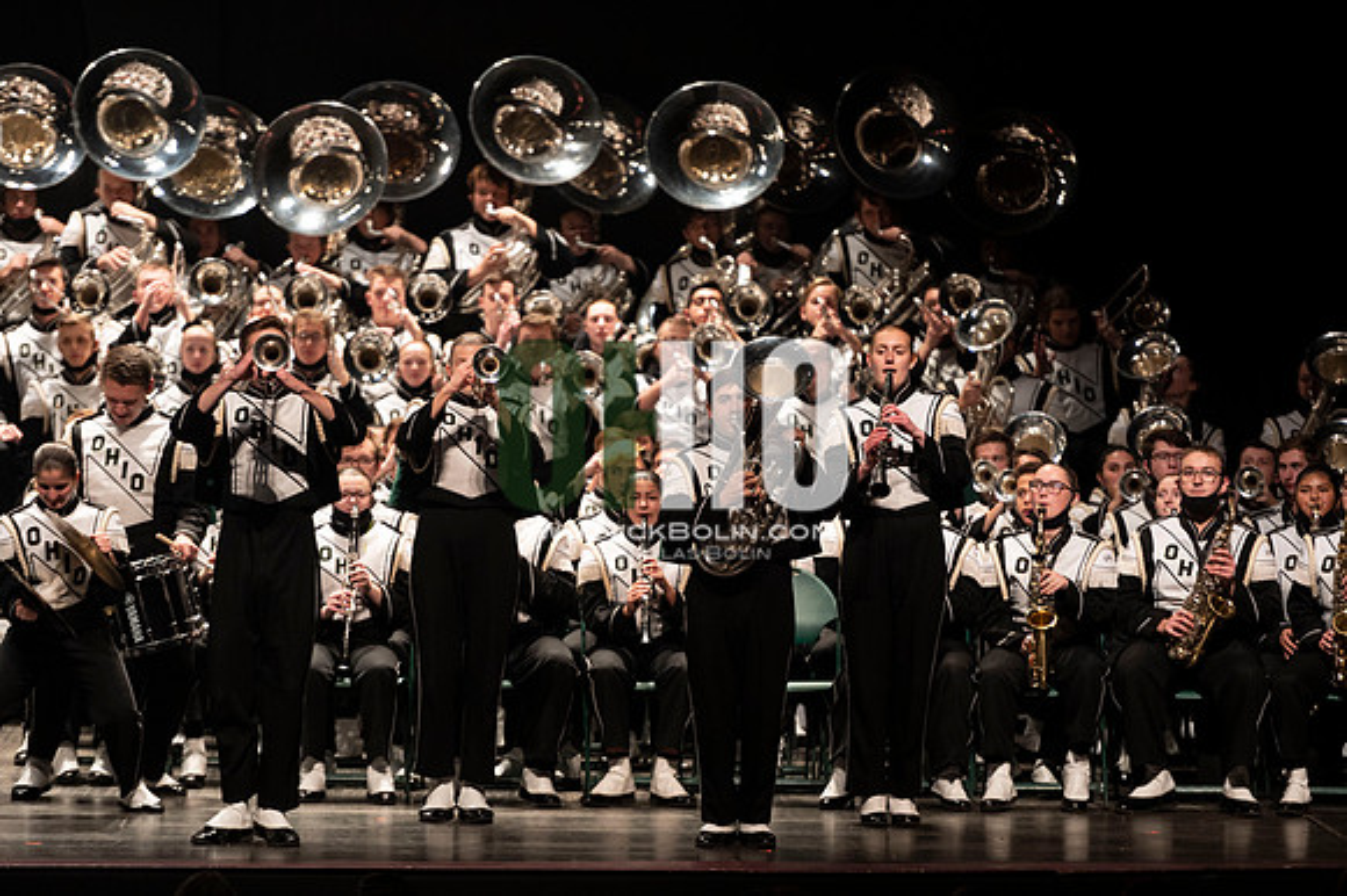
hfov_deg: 10.3
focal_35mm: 200
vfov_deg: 6.9
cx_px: 674
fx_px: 7479
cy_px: 448
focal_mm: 200
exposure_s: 1/500
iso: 2500
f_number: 2.8
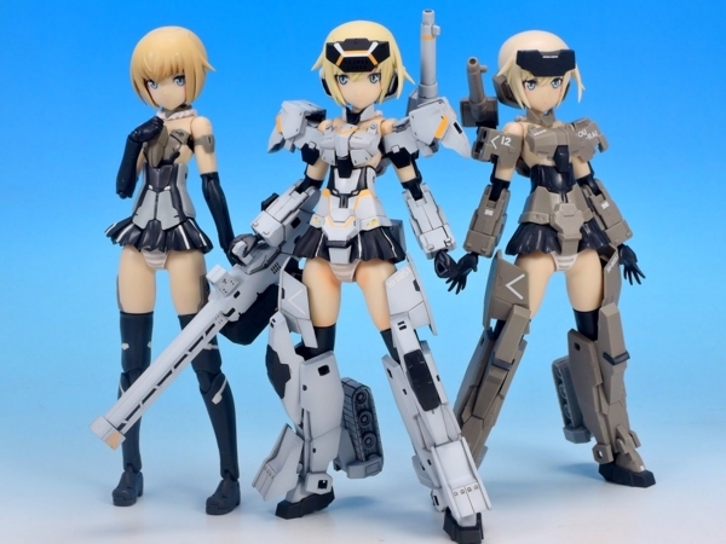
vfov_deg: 21.9
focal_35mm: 67
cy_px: 272
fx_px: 1405
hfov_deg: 29.0
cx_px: 363
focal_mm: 14.3
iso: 80
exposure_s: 1/1.3
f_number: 7.1
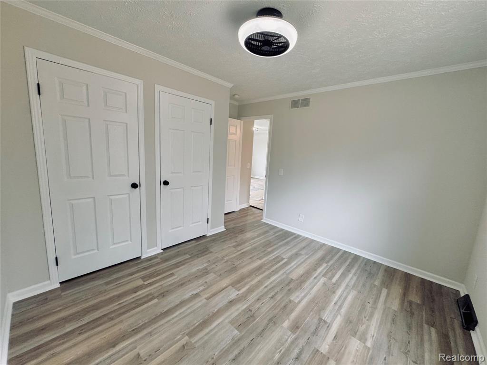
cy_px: 182
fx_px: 197
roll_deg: -3.7
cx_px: 244
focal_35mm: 14
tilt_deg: -9.6
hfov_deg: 102.1
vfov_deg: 85.7
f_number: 2.2
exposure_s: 1/100
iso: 200
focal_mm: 2.22
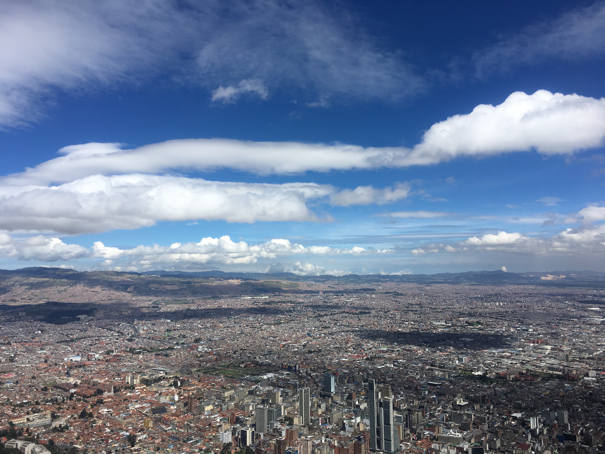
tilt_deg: +5.3
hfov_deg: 61.7
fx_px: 507
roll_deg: +0.3
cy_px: 227
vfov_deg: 48.2
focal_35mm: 29
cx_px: 302
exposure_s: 1/2959
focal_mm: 4.15
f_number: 2.2
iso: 25
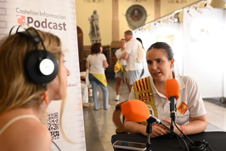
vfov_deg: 30.5
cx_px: 113
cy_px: 76
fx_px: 276
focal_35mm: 44
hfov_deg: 44.5
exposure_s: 1/320
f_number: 4
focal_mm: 44
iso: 6400
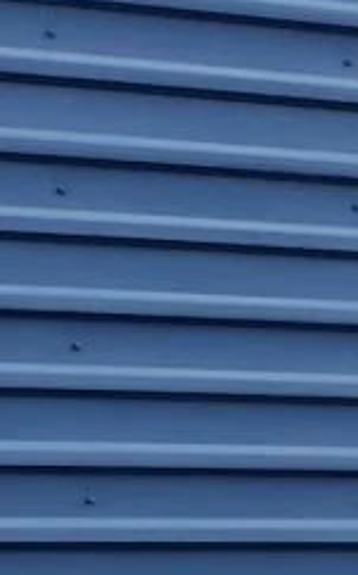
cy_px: 1454
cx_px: 1233
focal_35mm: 210
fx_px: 3282
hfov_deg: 5.7
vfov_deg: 8.9
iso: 32
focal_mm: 4.69
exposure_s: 1/583
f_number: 1.8
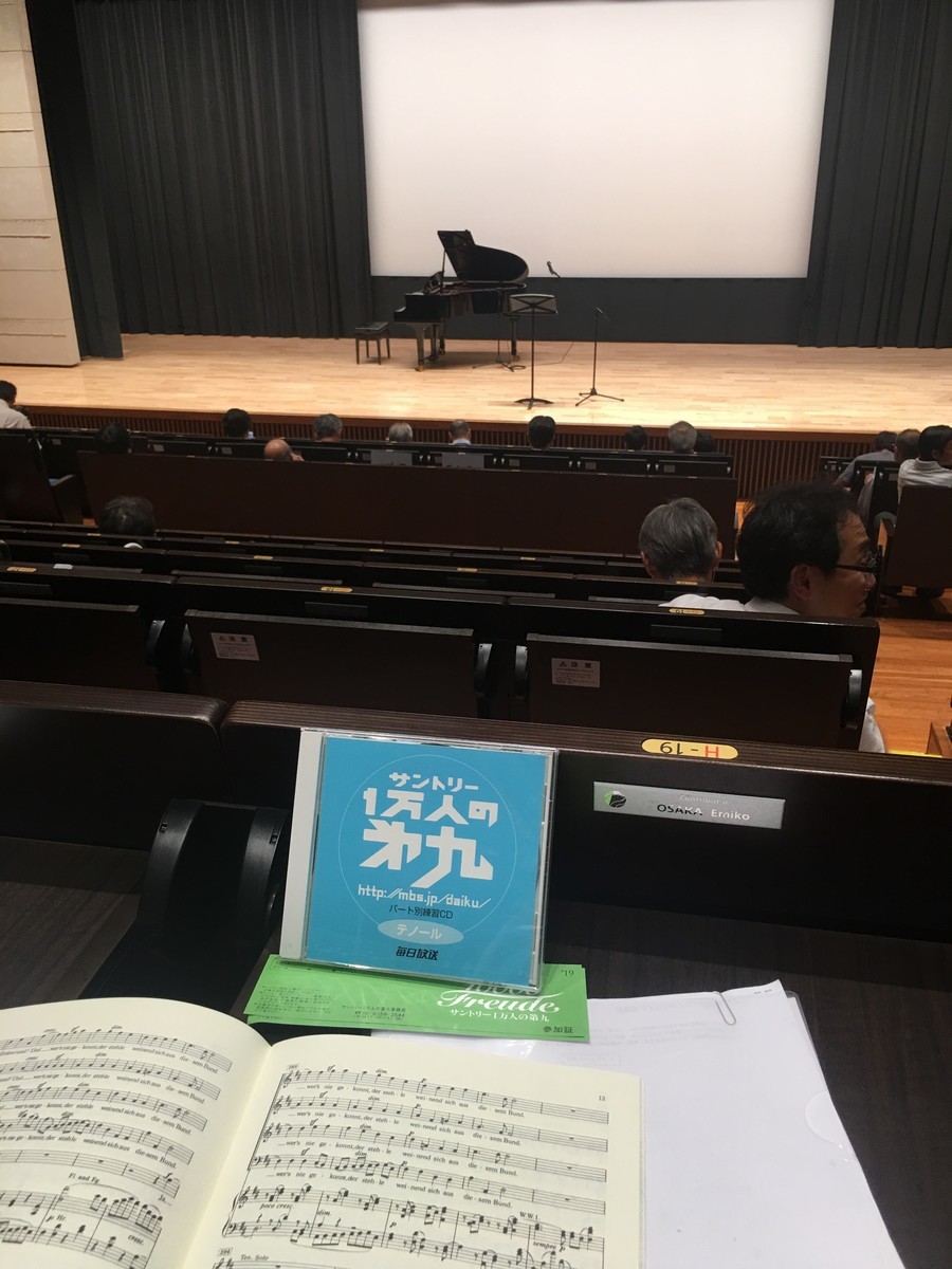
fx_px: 1063
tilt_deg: -23.2
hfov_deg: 48.2
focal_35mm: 29
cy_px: 634
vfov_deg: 61.7
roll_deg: -0.1
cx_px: 476
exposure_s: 1/30
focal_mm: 4.15
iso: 40
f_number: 2.2
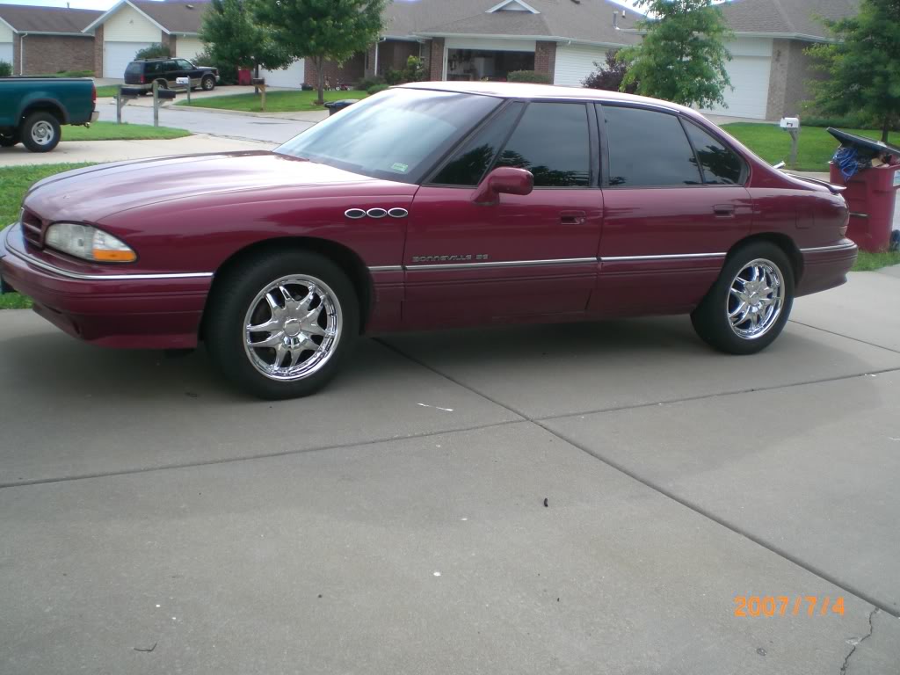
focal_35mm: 38
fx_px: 988
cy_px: 338
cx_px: 450
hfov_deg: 49.0
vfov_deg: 37.7
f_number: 3.1
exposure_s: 1/320
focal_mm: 6.3
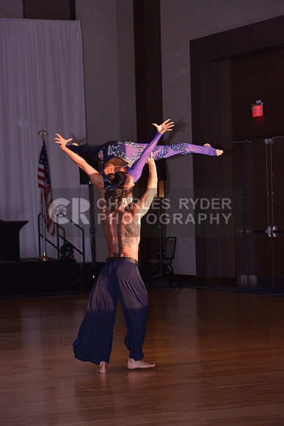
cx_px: 142
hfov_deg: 11.8
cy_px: 213
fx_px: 1372
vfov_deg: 17.6
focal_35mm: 116
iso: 1600
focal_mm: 116
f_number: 5.6
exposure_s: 1/250
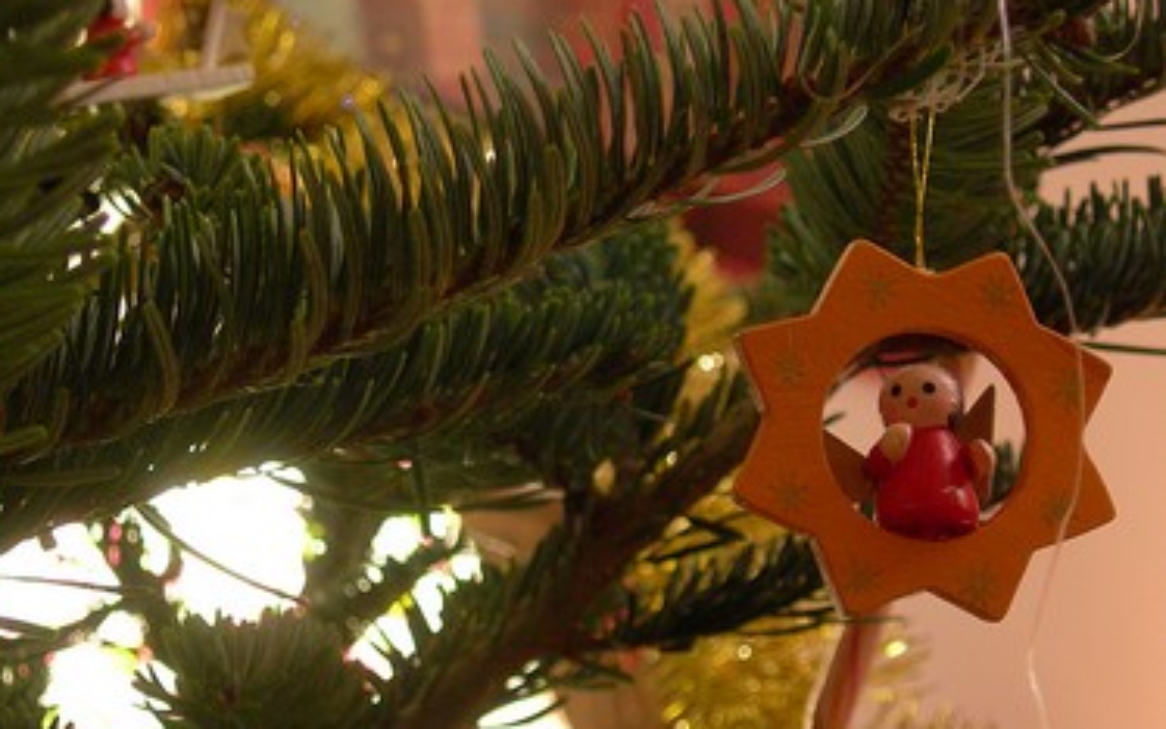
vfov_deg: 12.8
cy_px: 422
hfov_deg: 20.3
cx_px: 393
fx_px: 3242
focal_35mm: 102
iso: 200
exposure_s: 1/2.5
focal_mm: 14.9
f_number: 3.7
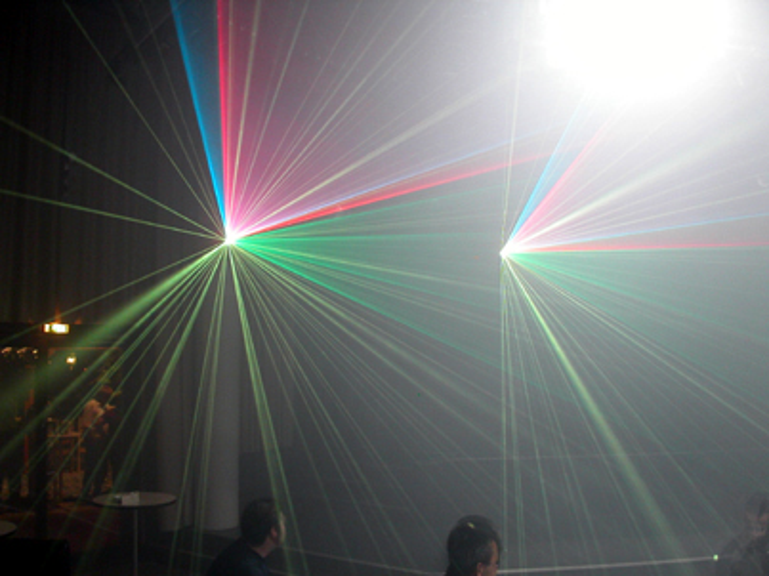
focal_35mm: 38
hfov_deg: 49.0
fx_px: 844
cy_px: 288
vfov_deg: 37.7
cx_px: 384
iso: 200
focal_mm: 7.8
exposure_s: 1/4
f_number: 2.8
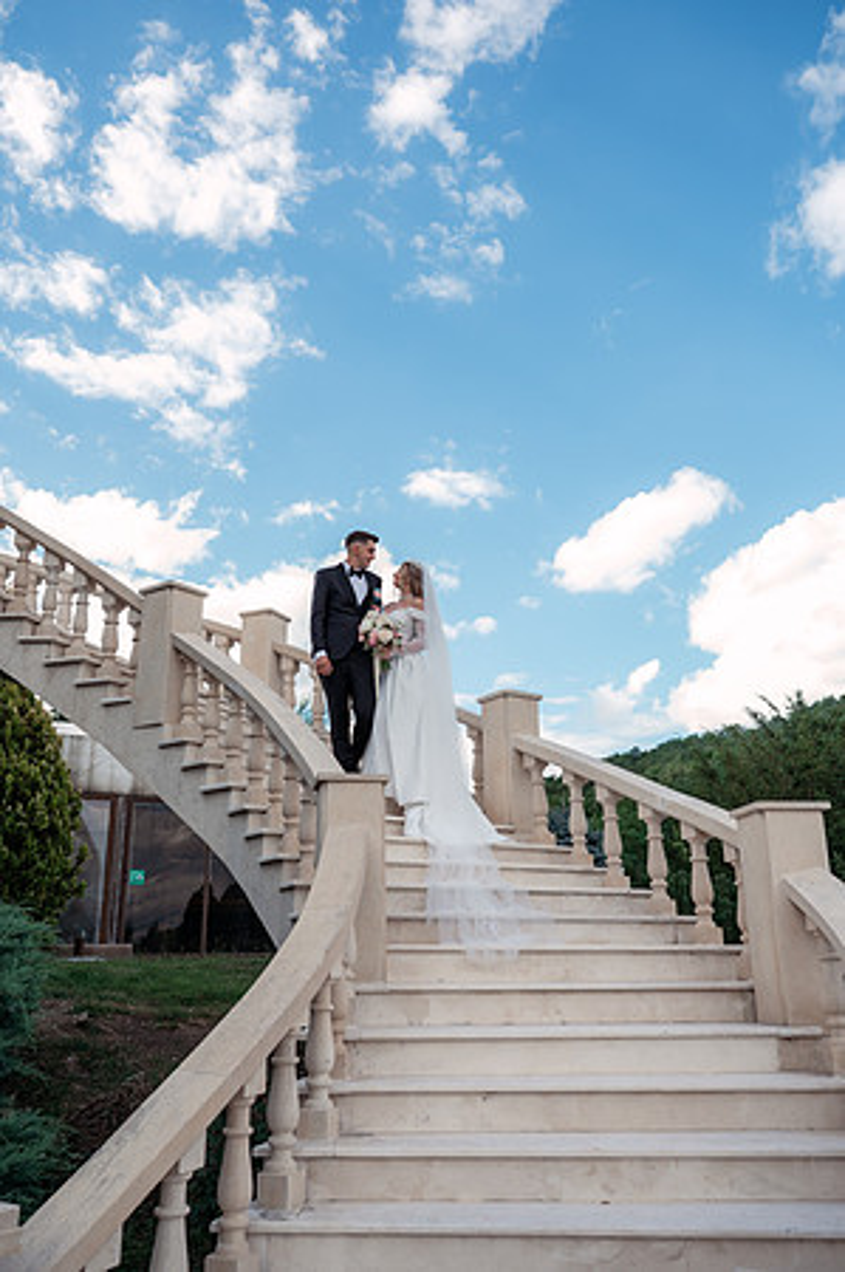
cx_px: 422
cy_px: 636
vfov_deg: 65.5
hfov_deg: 46.3
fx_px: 988
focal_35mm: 28
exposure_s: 1/500
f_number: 3.5
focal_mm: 28
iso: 160
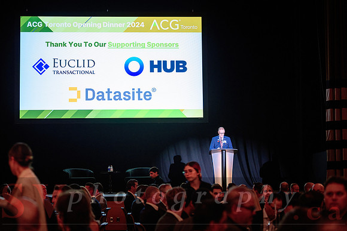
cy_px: 106
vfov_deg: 15.5
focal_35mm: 88
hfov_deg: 23.0
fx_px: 853
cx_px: 157
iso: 1600
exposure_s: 1/60
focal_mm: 80
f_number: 3.2
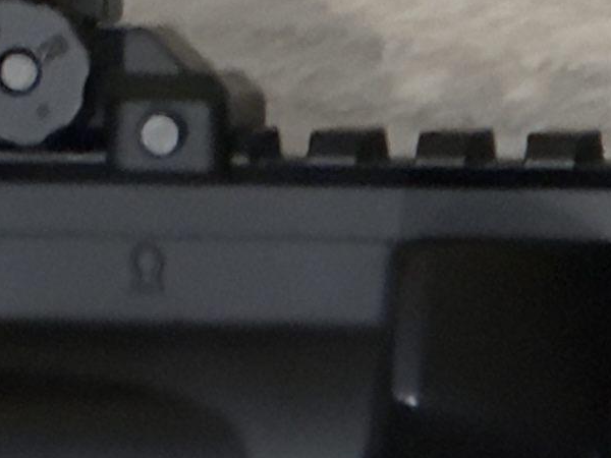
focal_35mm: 764
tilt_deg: -81.5
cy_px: 1110
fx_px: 13485
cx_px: 751
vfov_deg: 1.9
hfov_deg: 2.6
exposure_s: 1/30
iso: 1600
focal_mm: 15.66
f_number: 2.8
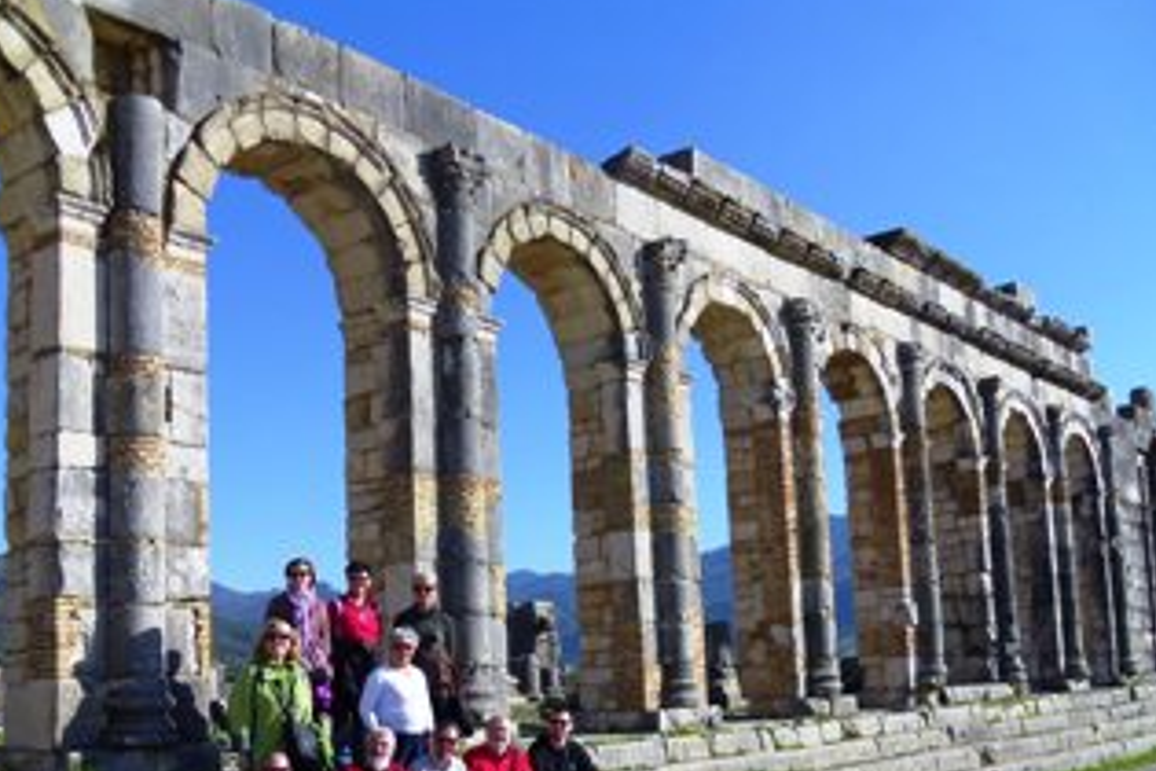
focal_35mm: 41
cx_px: 506
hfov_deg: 47.3
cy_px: 529
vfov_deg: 32.3
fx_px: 1316
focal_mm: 5.6
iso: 80
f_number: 3.3
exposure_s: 1/861
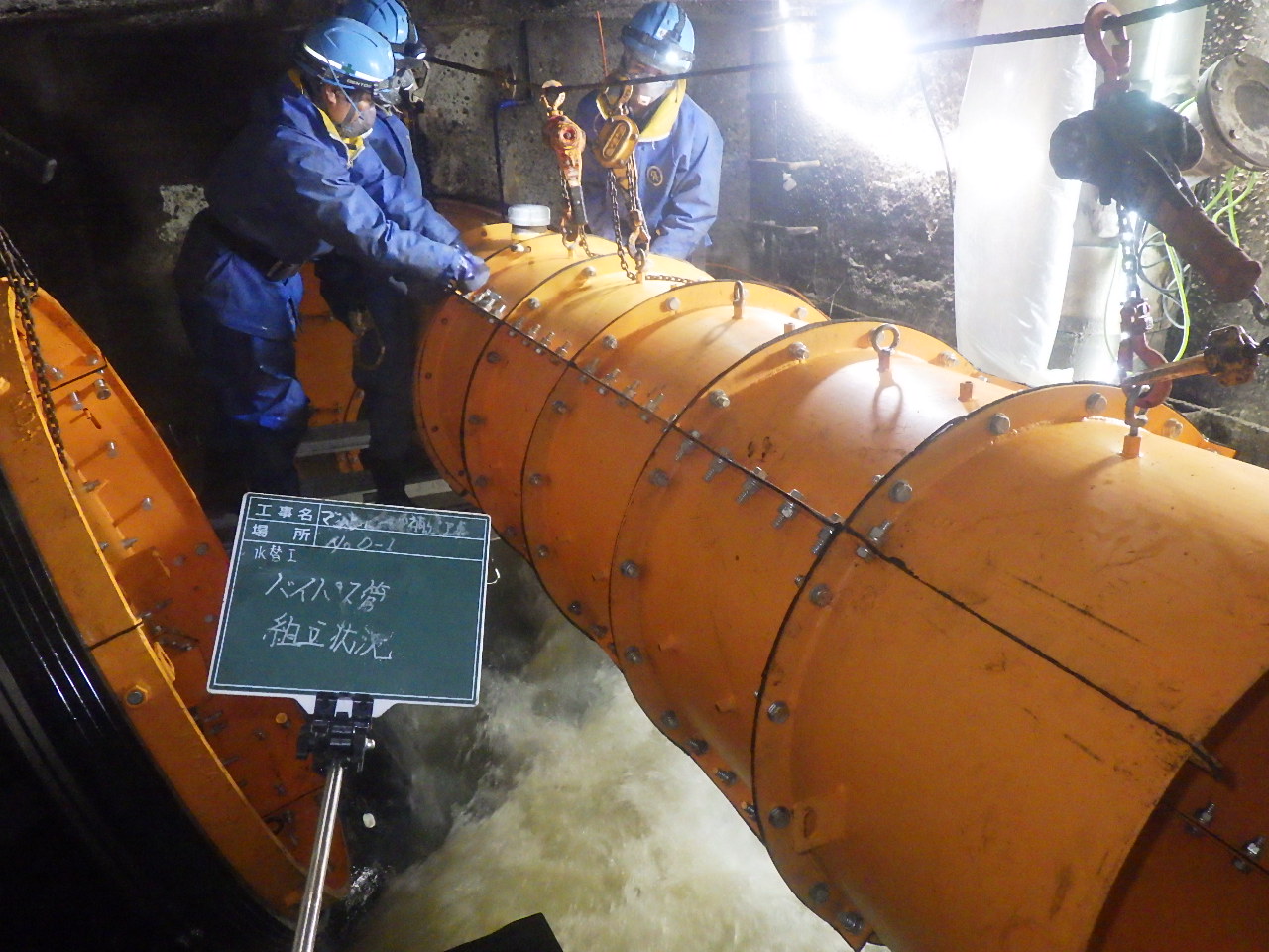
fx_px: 1026
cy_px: 476
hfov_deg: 63.4
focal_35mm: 28
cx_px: 634
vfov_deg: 49.7
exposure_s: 1/60
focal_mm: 5
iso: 1600
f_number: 3.5
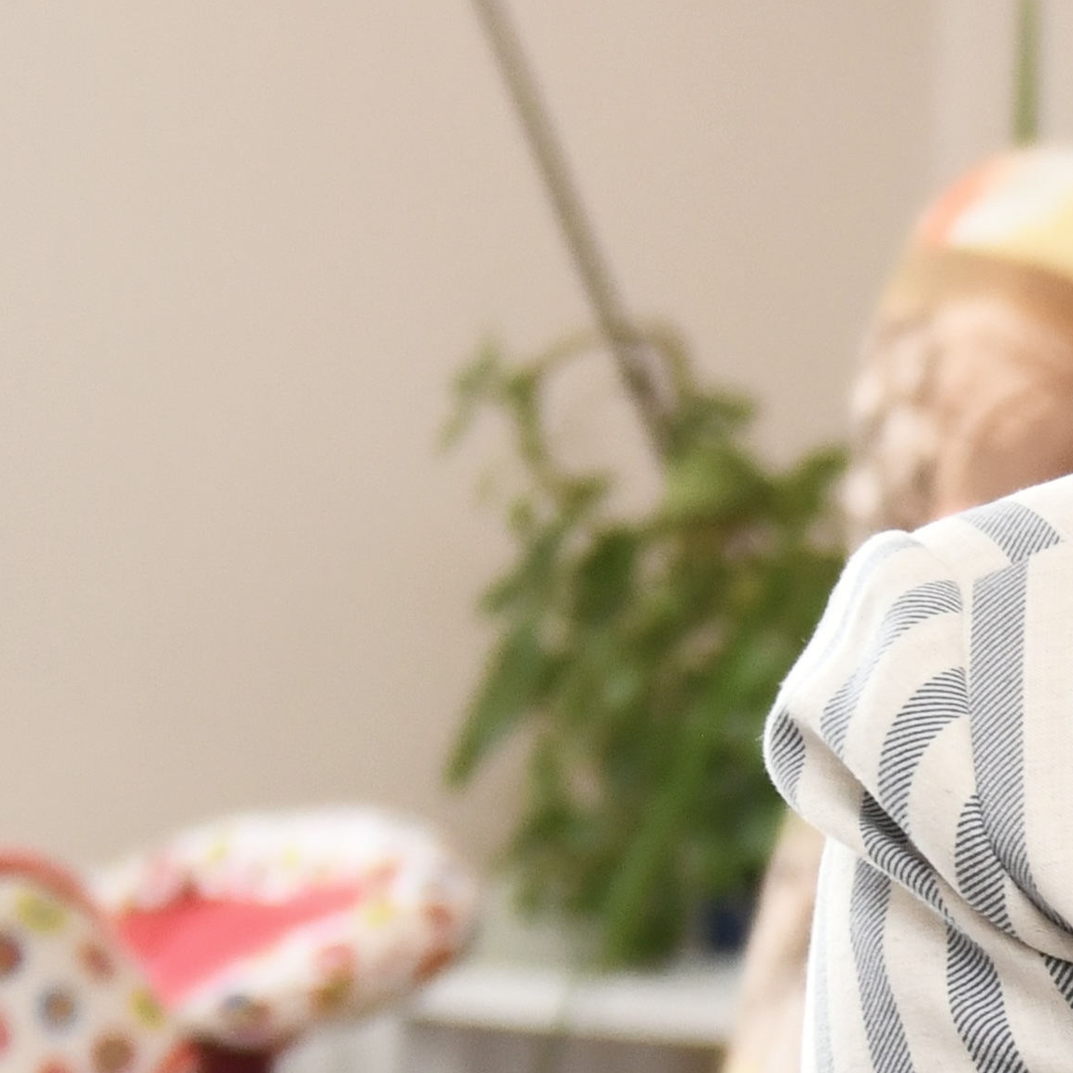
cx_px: 2511
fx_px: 8978
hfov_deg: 6.5
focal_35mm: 256
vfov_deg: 6.8
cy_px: 1530
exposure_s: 1/250
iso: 500
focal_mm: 42
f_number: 2.8
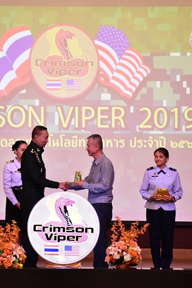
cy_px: 144
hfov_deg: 8.1
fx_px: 1359
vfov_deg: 12.1
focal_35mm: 170
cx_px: 71
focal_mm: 75
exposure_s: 1/100
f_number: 5.6
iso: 4000
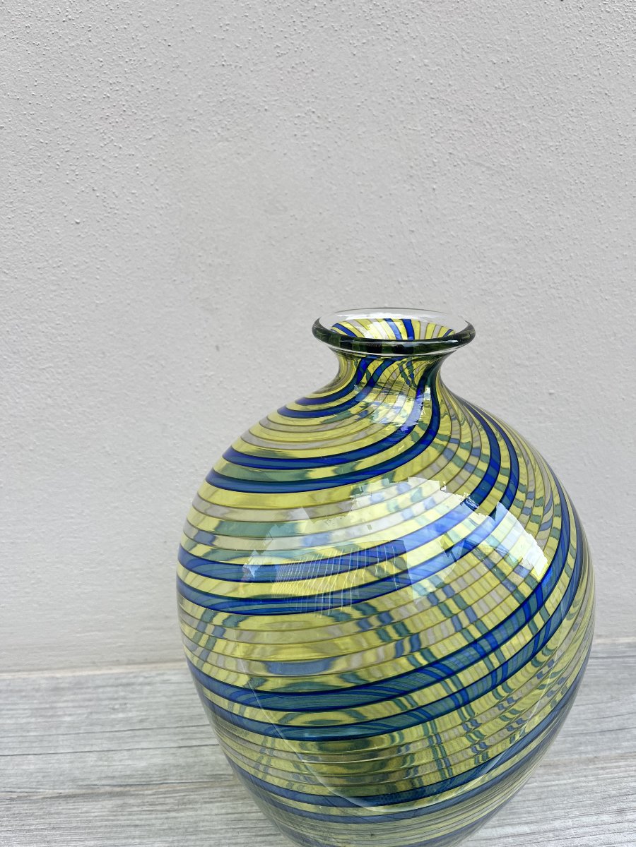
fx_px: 637
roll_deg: +0.4
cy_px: 424
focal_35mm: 26
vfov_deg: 67.3
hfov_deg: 53.1
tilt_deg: -15.1
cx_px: 318
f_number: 1.6
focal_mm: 5.1
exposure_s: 1/394
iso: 50
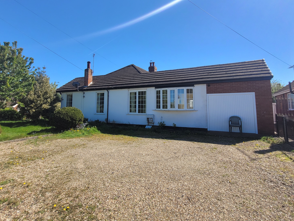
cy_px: 94
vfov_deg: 71.2
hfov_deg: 87.8
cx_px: 147
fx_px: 153
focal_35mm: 18
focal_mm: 1.74
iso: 40
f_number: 2.2
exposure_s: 1/1276
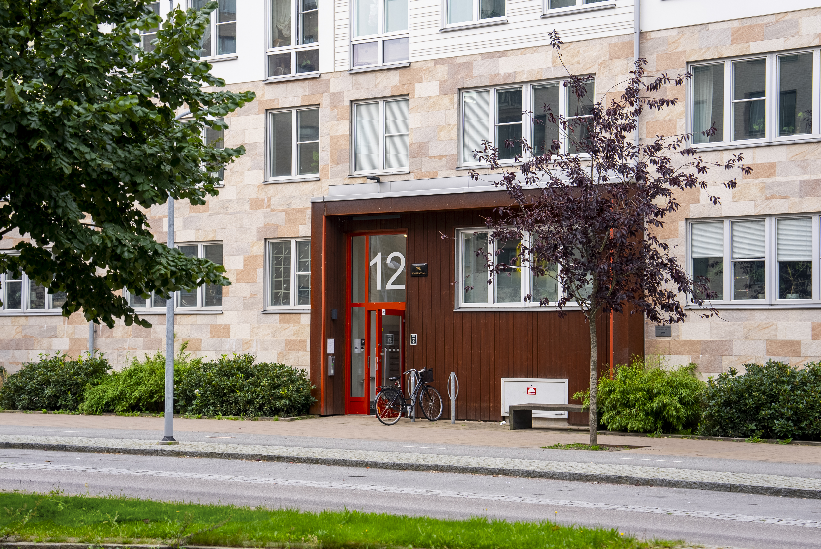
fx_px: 1597
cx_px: 410
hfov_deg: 28.8
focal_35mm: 70
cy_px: 274
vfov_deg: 19.5
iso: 125
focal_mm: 70
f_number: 4
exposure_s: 1/160
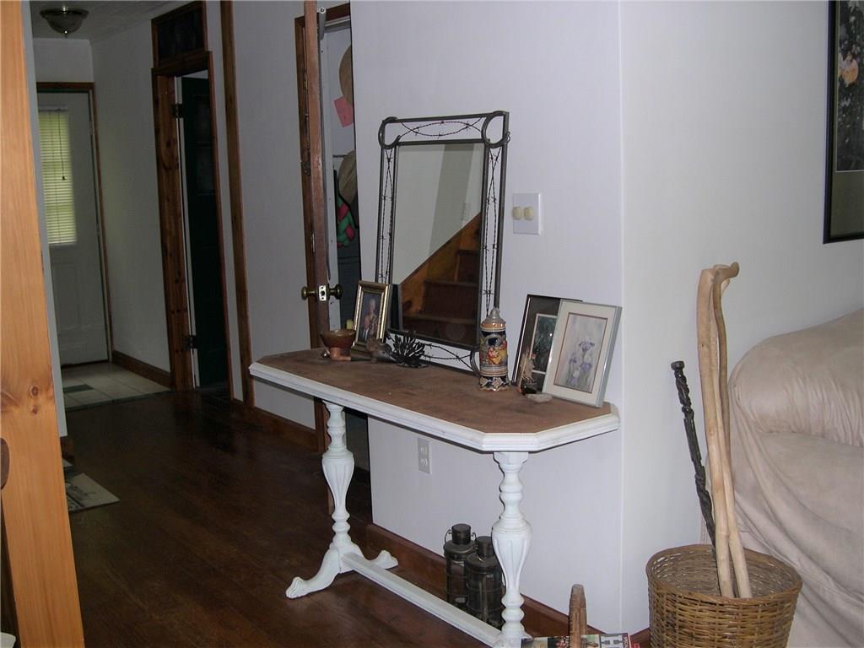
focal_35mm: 38
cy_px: 324
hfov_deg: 49.0
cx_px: 432
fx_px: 948
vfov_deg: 37.7
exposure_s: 1/60
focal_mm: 8
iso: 100
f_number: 2.8
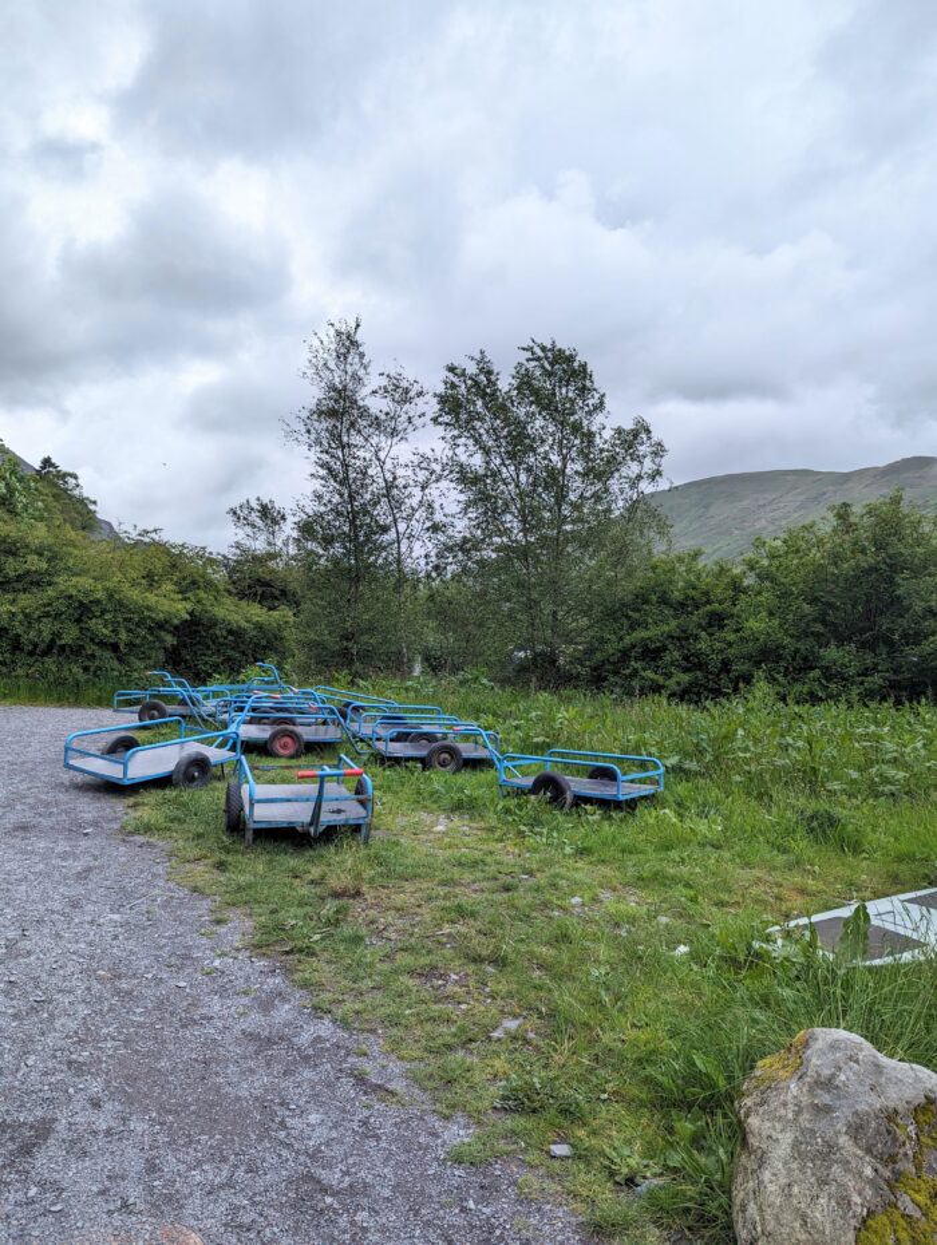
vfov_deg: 71.5
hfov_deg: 56.9
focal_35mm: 24
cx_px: 468
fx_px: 864
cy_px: 622
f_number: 1.85
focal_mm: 6.81
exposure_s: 1/765
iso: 45
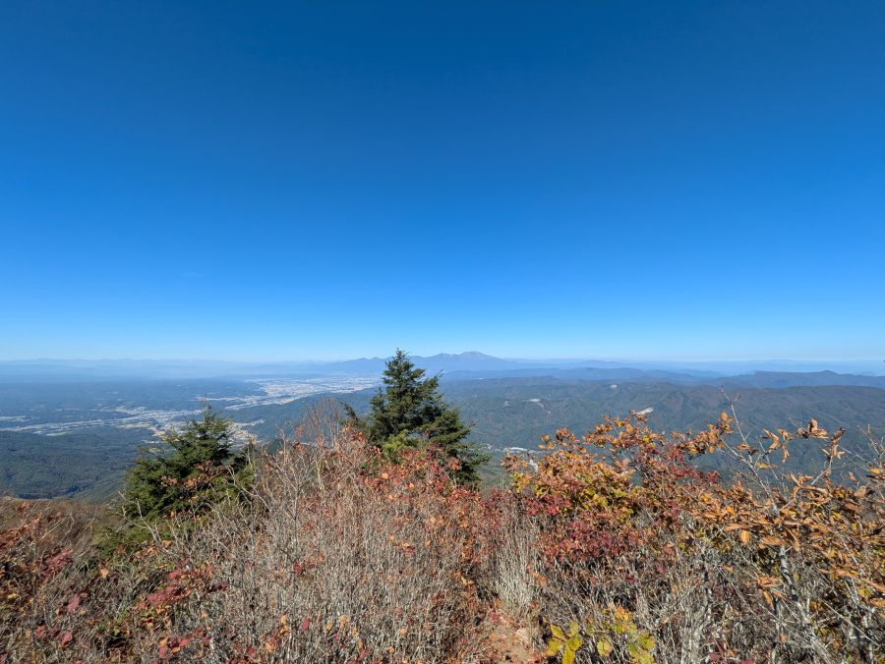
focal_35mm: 14
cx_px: 442
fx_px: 358
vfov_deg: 85.7
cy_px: 332
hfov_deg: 102.0
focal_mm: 1.83
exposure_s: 1/1504
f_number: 2.2
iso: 50
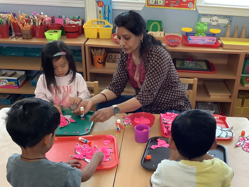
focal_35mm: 42
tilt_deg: -27.2
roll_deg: -3.0
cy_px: 119
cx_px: 160
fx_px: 302
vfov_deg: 34.1
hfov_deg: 44.3
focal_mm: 3.3
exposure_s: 1/60
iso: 320
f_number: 2.4
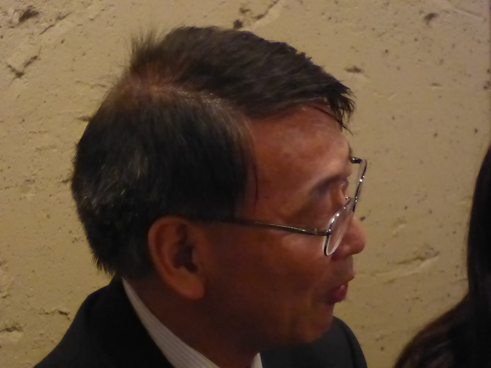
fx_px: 2709
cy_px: 184
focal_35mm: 191
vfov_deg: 7.8
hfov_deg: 10.4
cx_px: 246
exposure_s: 1/25
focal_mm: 30.9
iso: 3200
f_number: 5.6
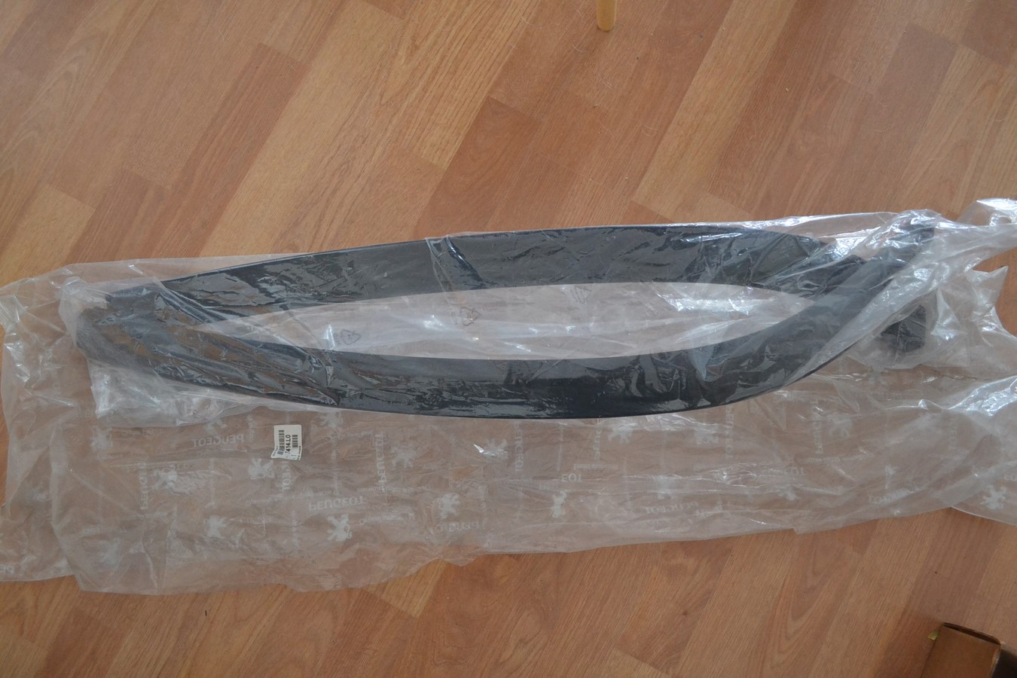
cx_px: 508
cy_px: 339
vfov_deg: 40.0
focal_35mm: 33
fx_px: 932
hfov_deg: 57.2
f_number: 3.8
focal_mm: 22
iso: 2000
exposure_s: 1/60
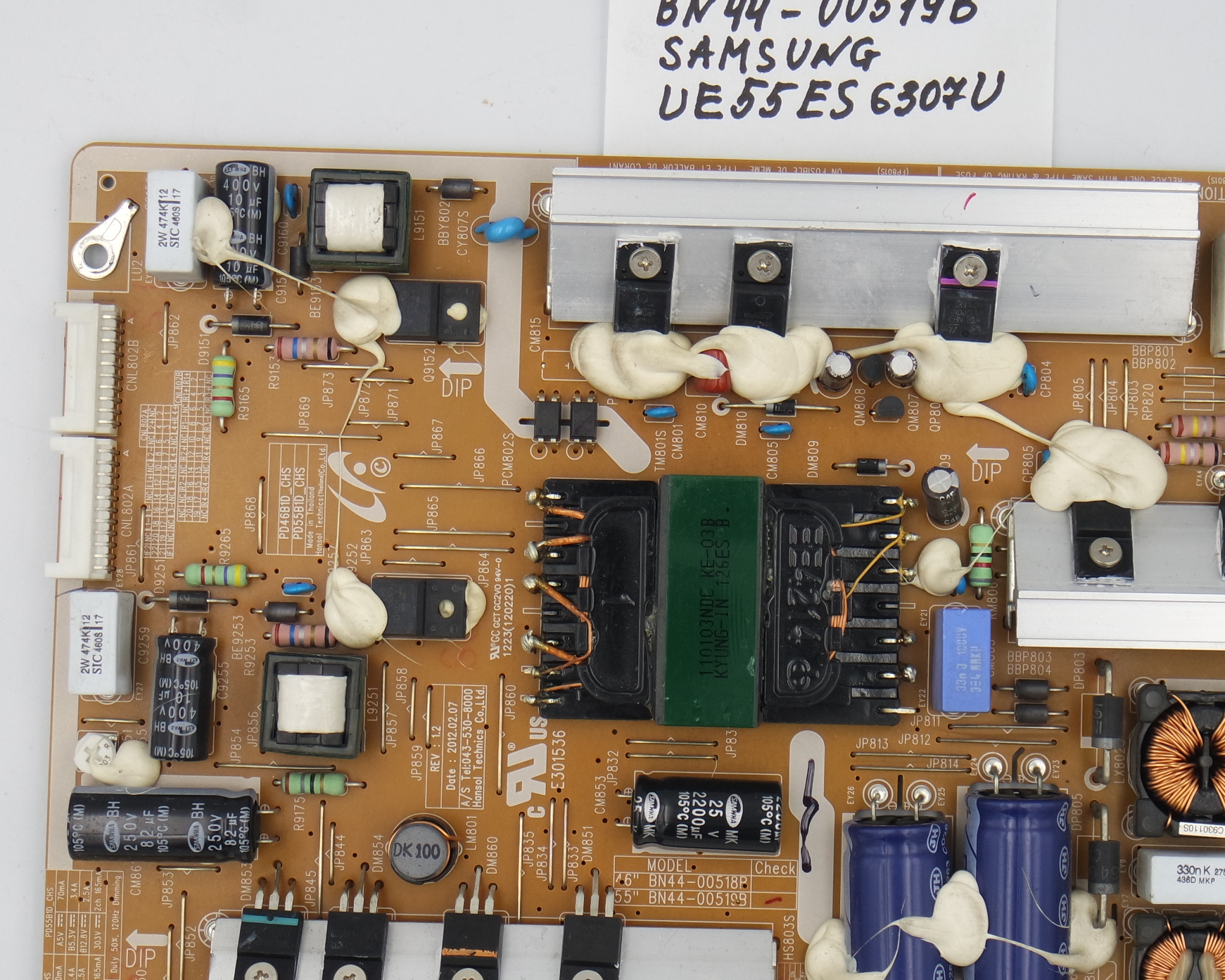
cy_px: 530
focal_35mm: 77
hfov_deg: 24.7
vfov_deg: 19.9
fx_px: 2792
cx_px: 746
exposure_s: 1/125
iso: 160
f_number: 4.5
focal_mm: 18
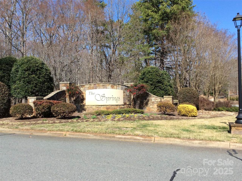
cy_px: 90
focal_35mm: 32
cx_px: 121
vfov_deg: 44.1
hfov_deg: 56.9
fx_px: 223
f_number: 2.4
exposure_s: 1/907
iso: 32
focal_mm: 3.3
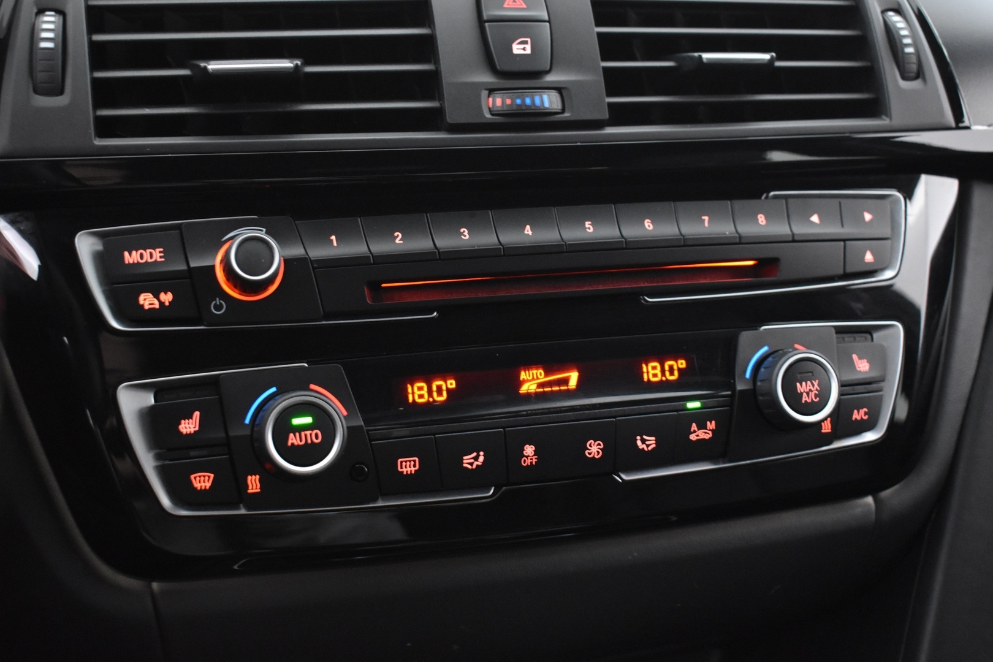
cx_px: 496
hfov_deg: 41.1
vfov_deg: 28.1
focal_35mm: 48
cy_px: 331
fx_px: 1324
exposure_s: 1/13
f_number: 4.5
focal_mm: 32
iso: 3200
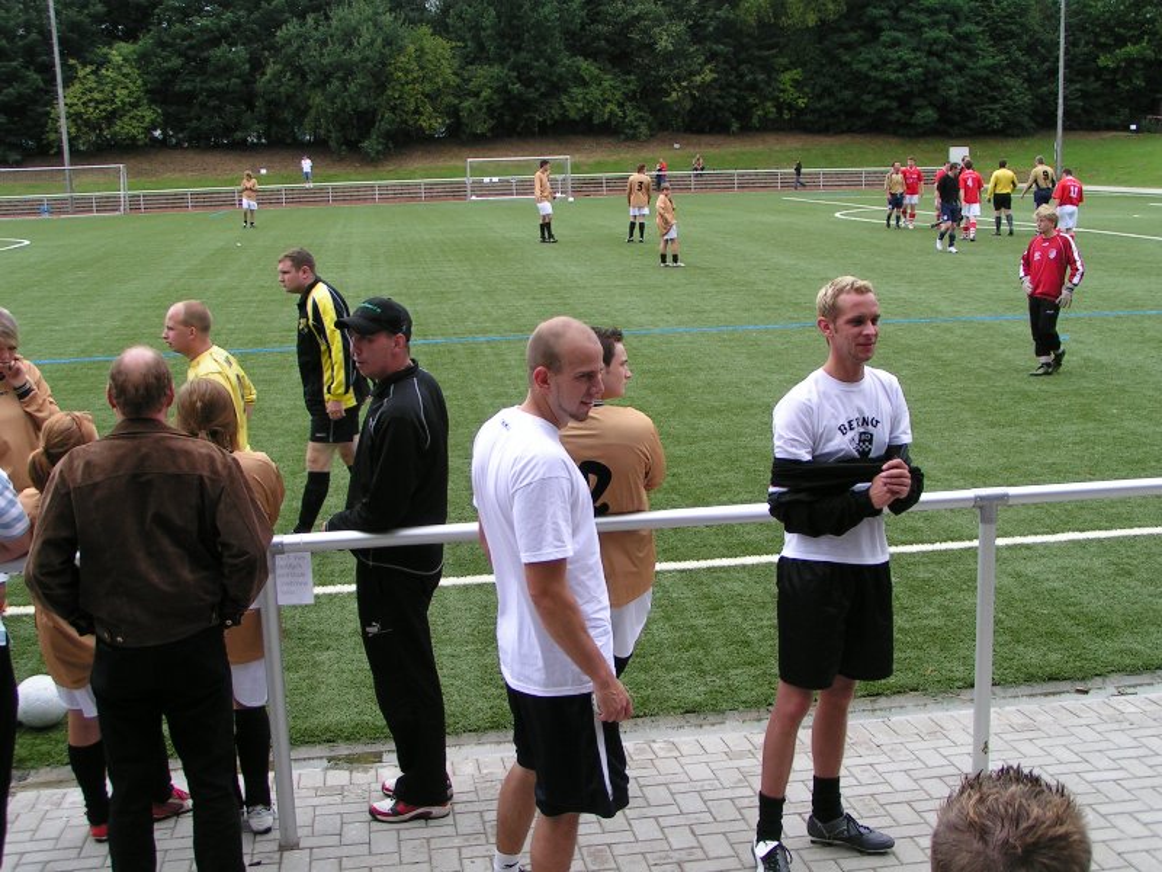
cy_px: 436
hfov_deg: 43.9
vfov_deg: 33.6
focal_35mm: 43
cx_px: 581
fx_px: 1443
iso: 50
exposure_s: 1/160
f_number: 5
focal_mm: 6.6
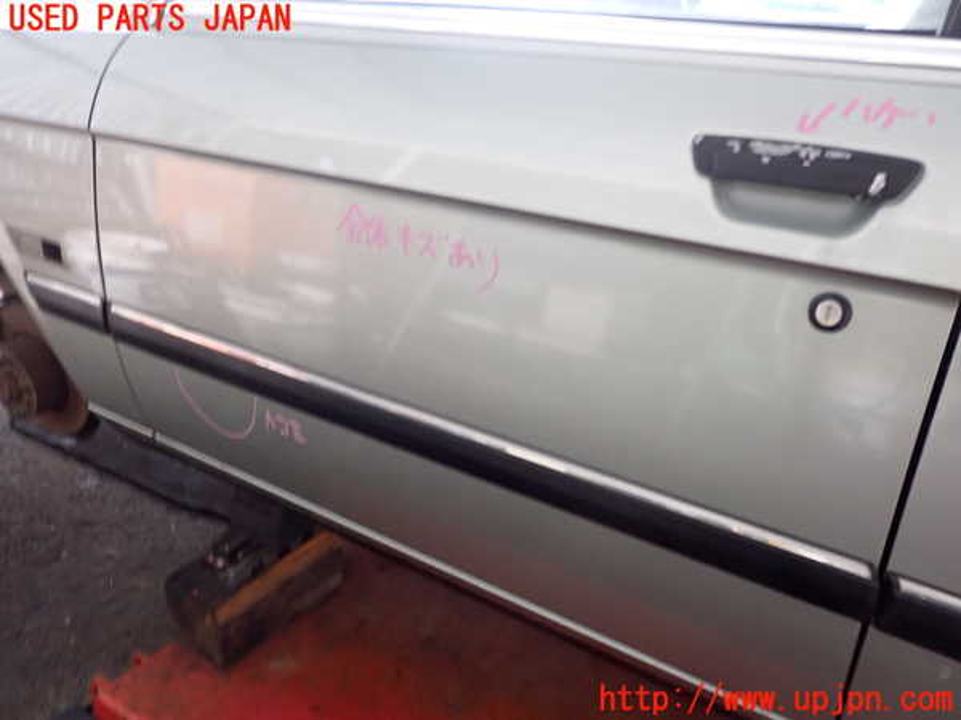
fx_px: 833
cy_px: 360
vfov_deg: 46.8
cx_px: 480
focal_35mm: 30
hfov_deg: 60.0
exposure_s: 1/30
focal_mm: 5.4
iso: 200
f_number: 2.3
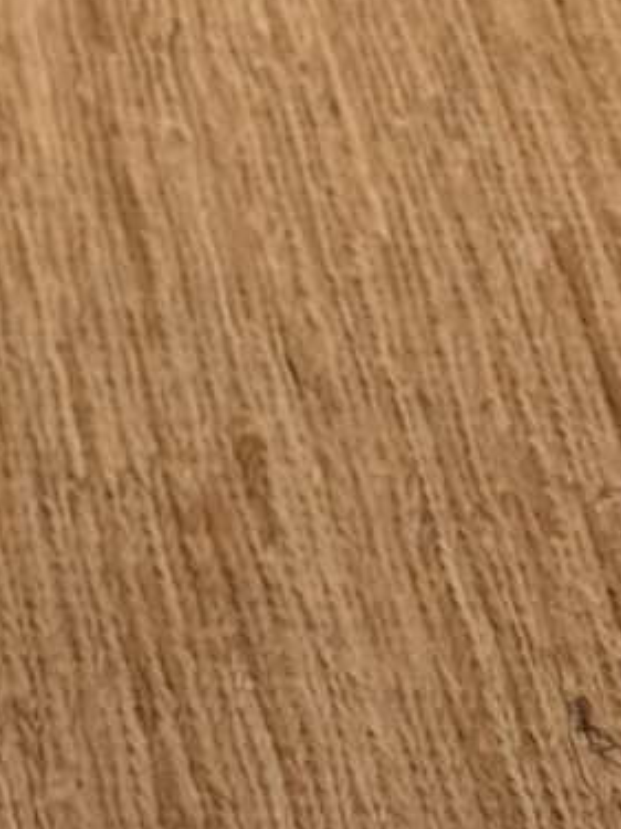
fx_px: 3925
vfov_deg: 9.4
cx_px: -617
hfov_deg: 8.6
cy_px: -1680
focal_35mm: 164
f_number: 1.78
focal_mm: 6.76
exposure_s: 1/100
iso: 50
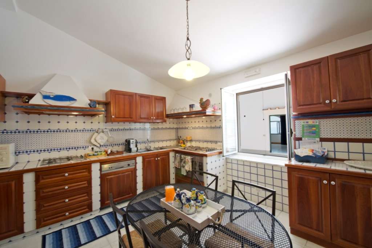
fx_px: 145
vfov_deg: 81.2
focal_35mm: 14
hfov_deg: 104.3
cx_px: 186
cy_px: 124
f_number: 14
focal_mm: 14
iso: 200
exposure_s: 1/125
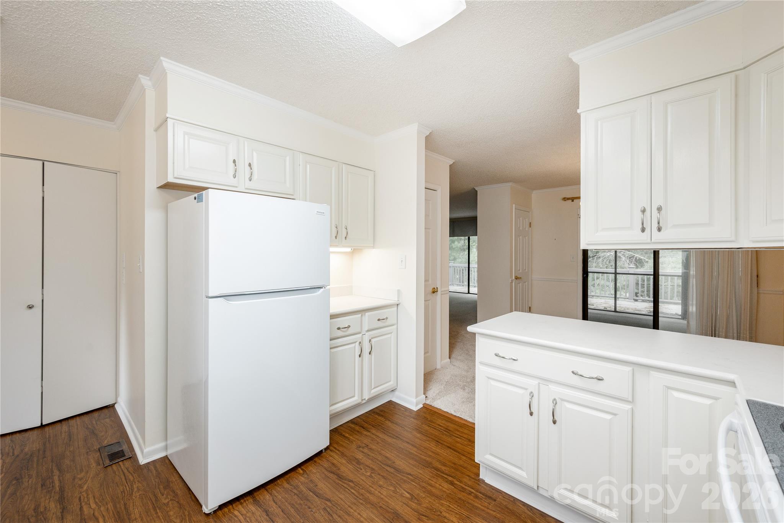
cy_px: 262
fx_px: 305
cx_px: 392
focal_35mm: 14
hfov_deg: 104.2
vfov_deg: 81.3
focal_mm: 14
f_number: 7.1
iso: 320
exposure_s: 1/100
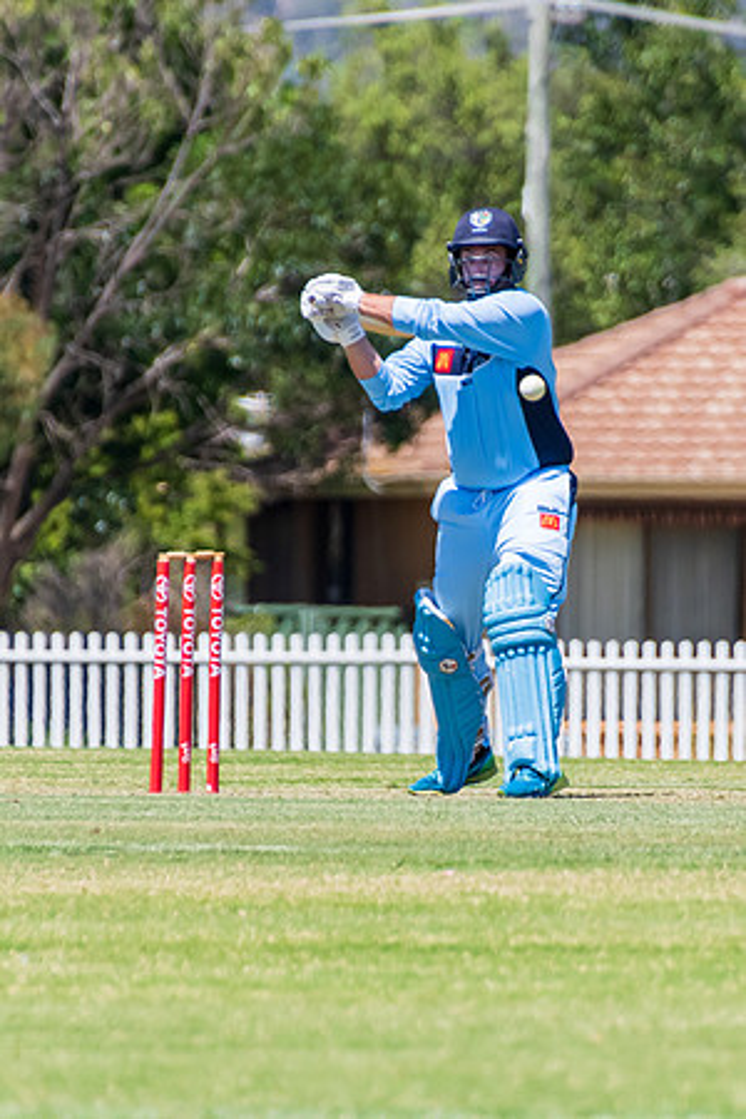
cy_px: 560
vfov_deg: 2.1
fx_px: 31111
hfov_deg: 1.4
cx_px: 440
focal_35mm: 1001
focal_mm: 400
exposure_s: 1/2500
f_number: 6.3
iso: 400
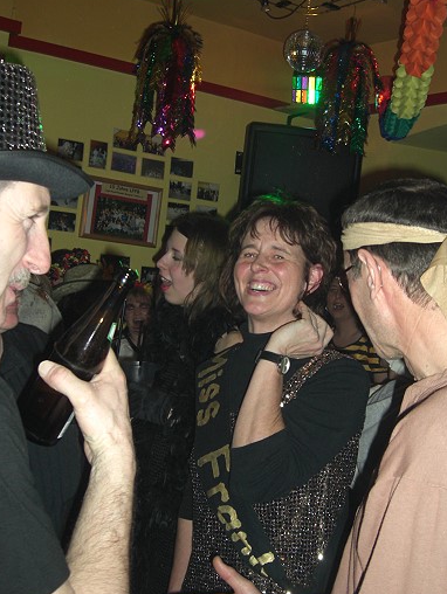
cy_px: 264
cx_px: 255
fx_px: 773
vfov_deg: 42.0
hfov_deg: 32.2
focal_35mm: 45
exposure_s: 1/60
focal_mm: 7.9
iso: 200
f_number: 2.8
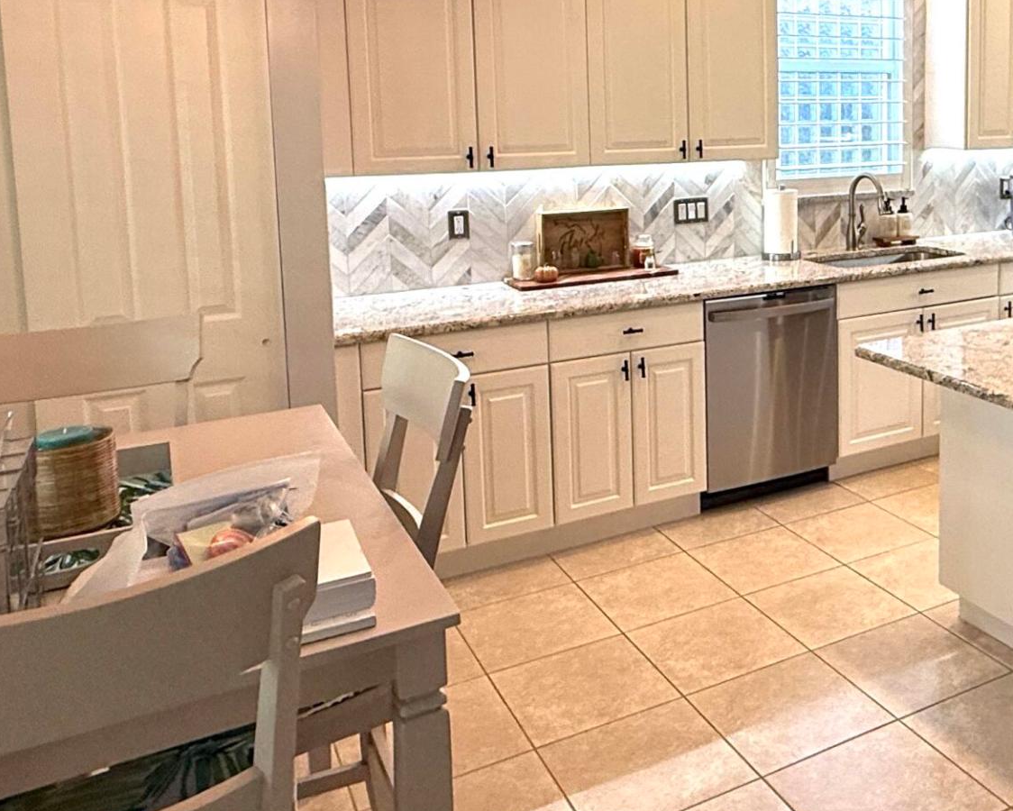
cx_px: 818
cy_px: 206
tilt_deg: -5.3
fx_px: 1050
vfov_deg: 41.1
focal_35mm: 35
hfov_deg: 48.4
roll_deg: +0.5
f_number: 2.2
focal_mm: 2.22
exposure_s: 1/120
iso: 160
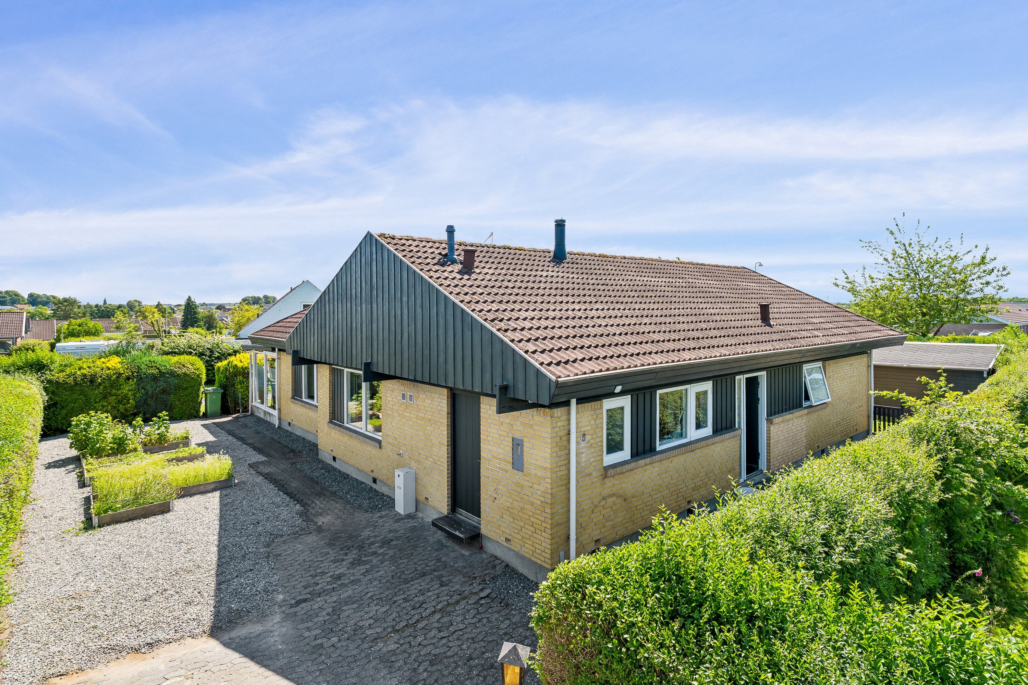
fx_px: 514
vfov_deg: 67.4
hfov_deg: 90.0
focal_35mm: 18
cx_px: 514
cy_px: 342
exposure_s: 1/250
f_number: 8
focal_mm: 18
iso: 200
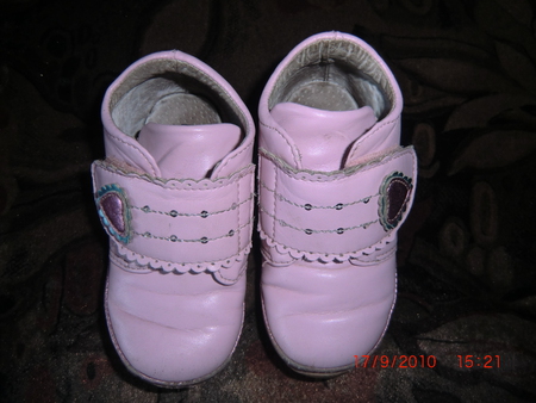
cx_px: 268
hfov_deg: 71.6
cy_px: 202
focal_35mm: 24
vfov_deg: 56.9
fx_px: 372
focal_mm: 4.3
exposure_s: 1/60
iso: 160
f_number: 3.2
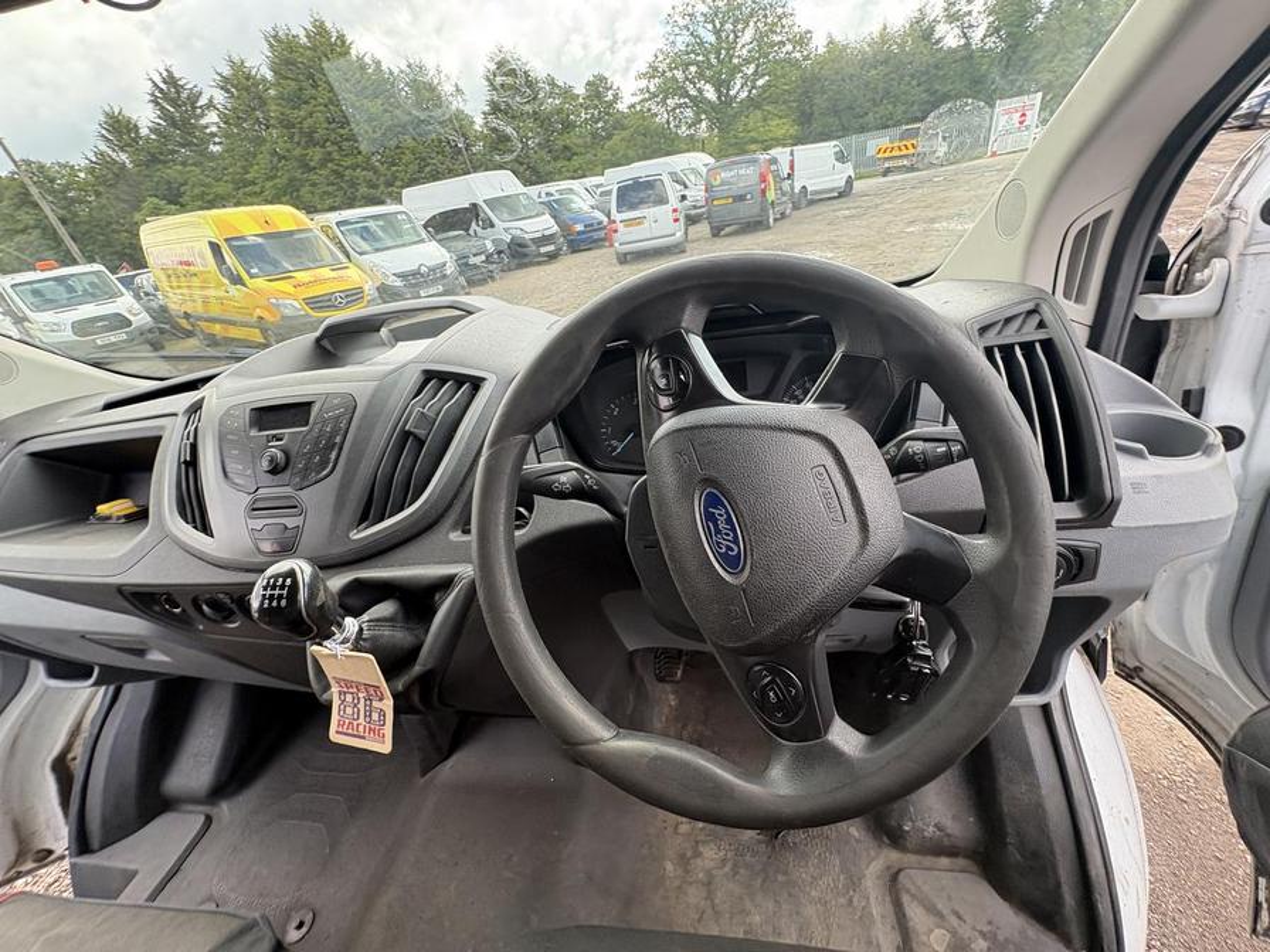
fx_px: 514
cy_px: 476
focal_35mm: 14
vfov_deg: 85.7
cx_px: 635
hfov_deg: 102.1
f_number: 2.2
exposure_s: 1/111
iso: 125
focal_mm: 2.22
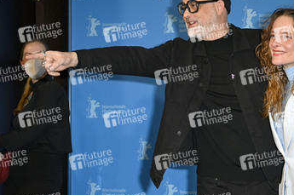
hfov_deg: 22.8
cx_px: 188
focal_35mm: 89
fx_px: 726
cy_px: 96
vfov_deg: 15.3
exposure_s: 1/200
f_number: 5
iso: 800
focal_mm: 68
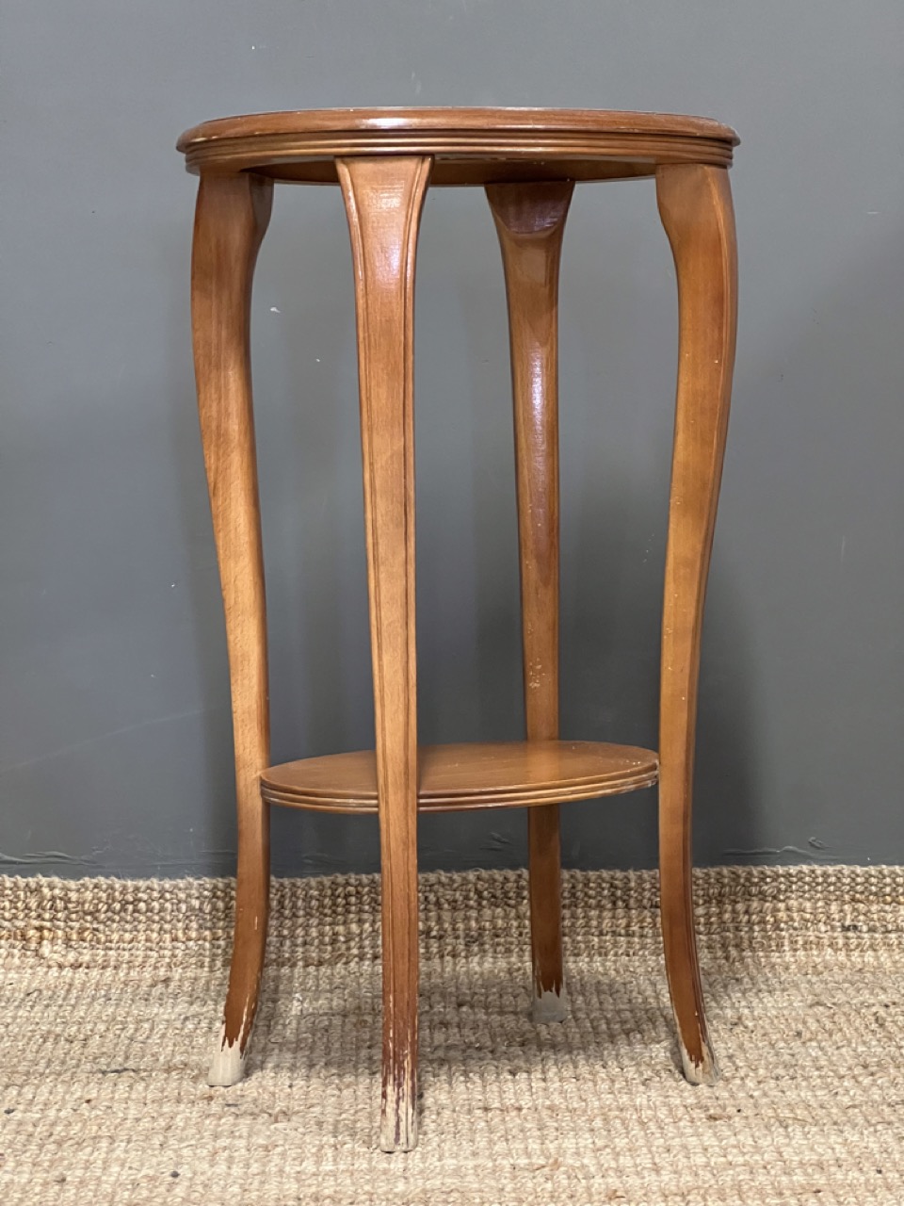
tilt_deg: -5.0
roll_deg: +1.6
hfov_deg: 19.1
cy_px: 603
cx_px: 452
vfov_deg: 25.3
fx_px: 2681
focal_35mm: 77
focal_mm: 9
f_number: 2.8
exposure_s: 1/25
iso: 800
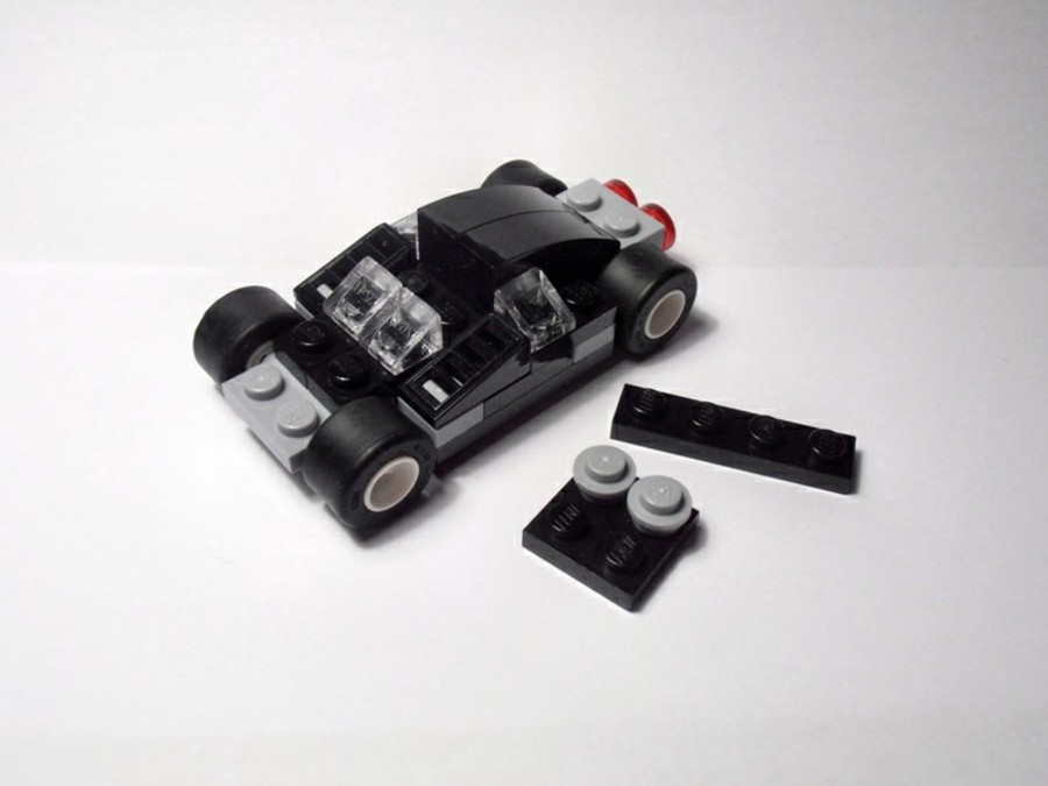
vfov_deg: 38.7
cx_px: 524
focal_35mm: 37
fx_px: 1120
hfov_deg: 50.1
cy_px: 393
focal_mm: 6.61
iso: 80
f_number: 3.9
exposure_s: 1/50
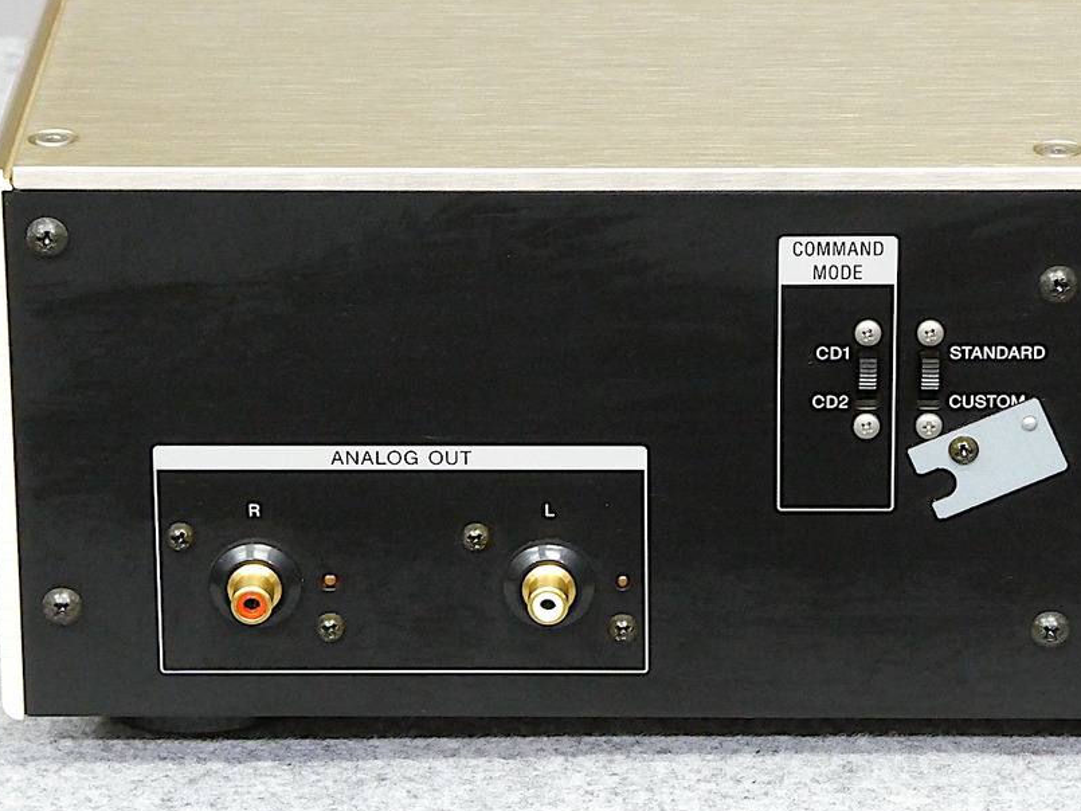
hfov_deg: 11.0
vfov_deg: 8.3
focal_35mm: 180
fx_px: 5622
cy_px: 432
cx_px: 518
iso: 1600
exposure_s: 1/10
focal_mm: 27.1
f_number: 7.1
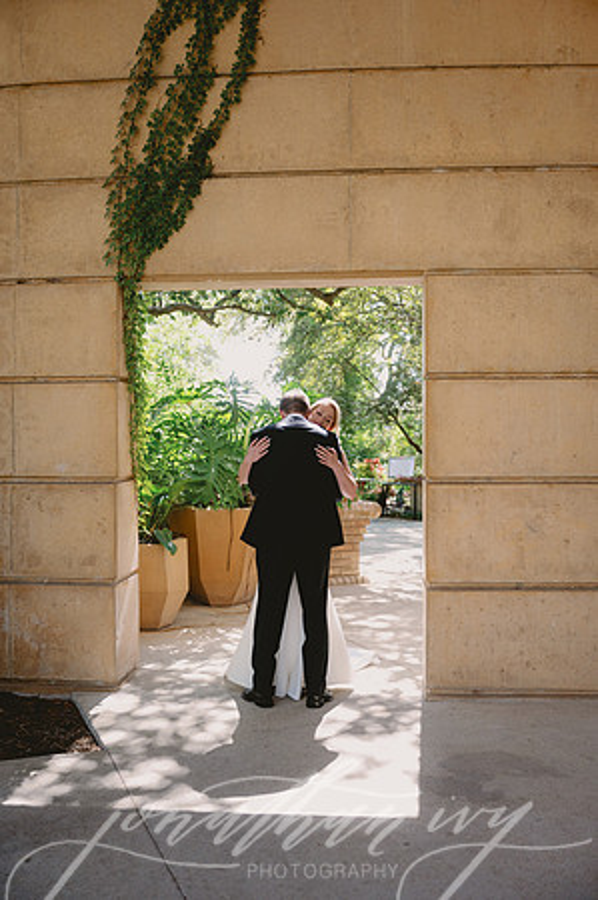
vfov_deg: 50.7
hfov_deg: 35.0
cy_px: 450
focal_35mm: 38
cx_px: 299
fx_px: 949
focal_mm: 38
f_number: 2.8
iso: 800
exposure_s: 1/1600
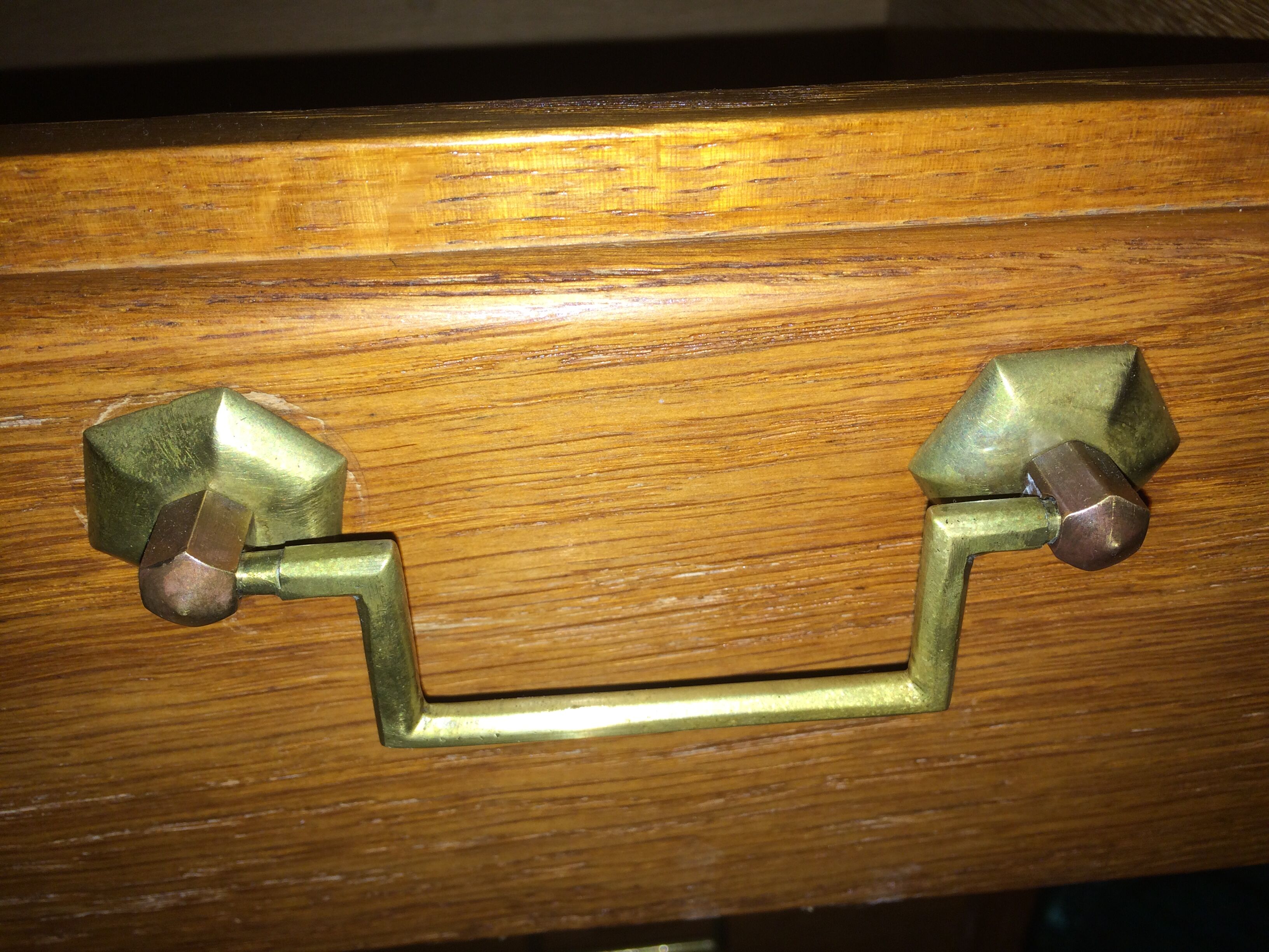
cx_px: 634
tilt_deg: -35.3
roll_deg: -0.3
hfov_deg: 61.7
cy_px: 476
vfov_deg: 48.2
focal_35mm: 29
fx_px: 1063
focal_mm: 4.15
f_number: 2.2
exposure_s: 1/90
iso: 32
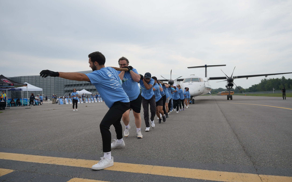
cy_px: 85
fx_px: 199
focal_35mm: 25
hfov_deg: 72.5
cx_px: 148
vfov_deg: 49.3
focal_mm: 24
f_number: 4.5
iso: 100
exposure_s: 1/800
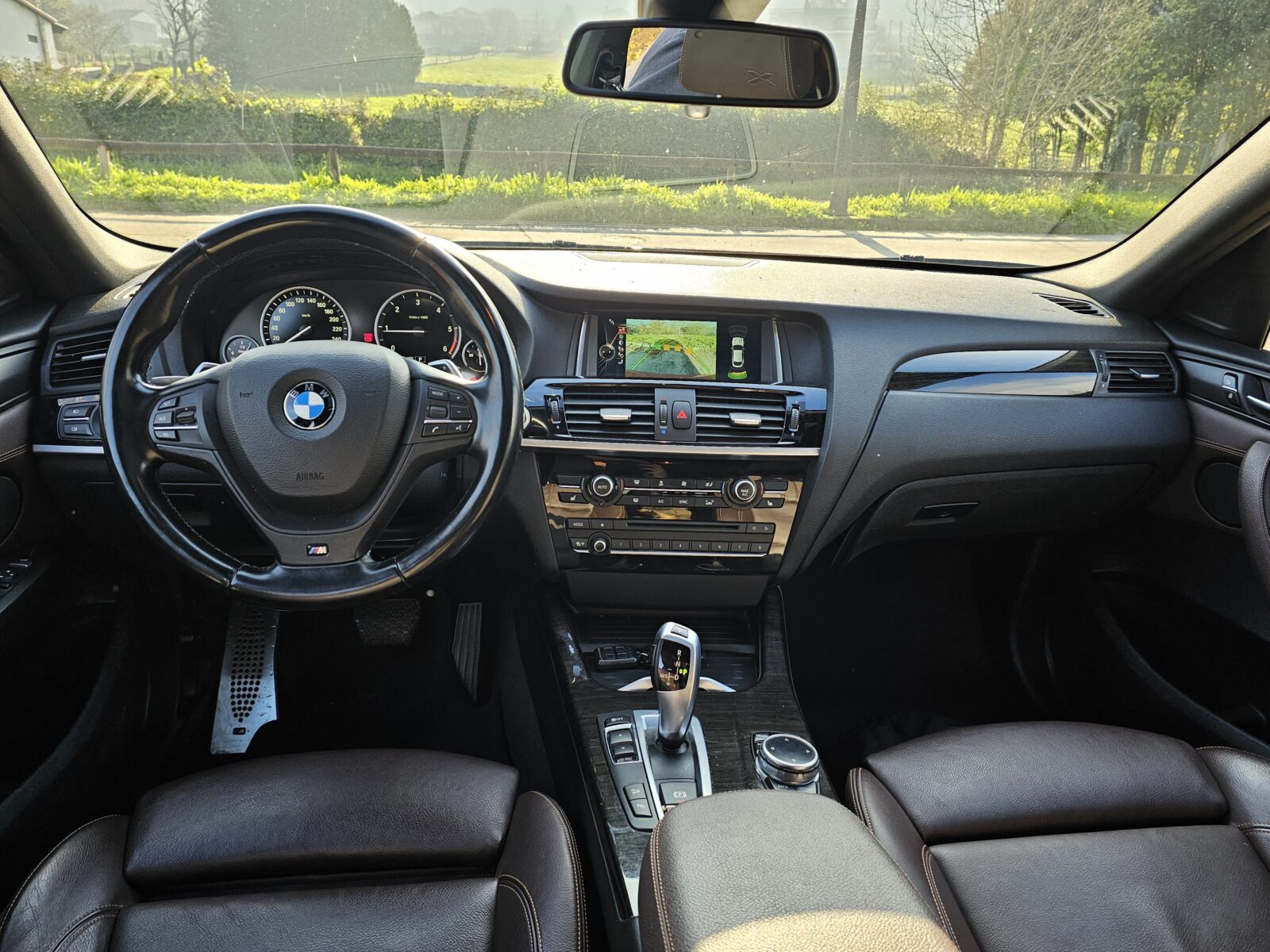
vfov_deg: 58.9
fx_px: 844
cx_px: 635
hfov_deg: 73.9
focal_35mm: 23
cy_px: 476
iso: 50
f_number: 1.7
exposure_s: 1/190
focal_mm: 6.3
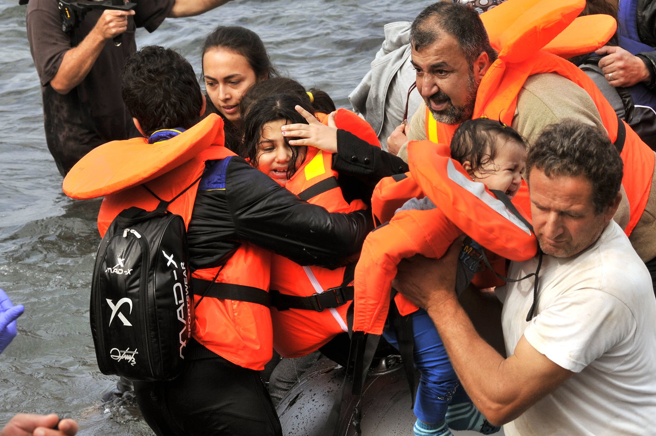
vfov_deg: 6.0
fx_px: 4144
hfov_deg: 9.0
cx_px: 367
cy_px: 203
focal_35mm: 228
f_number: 10
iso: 200
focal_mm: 105
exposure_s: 1/400
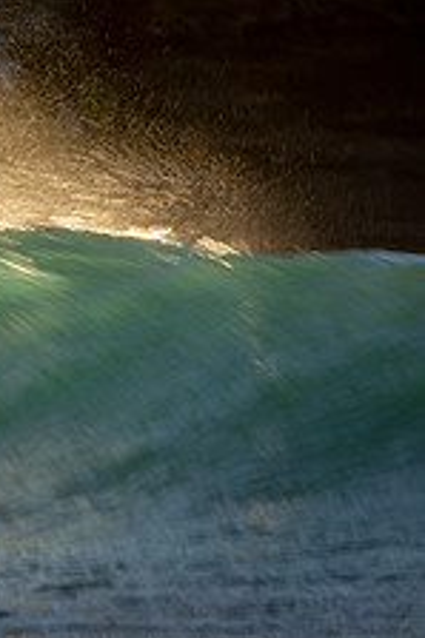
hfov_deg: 0.7
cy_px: 155
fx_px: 34476
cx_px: -399
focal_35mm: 1944
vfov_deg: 1.1
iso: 100
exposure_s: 1/30
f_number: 25
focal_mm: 500
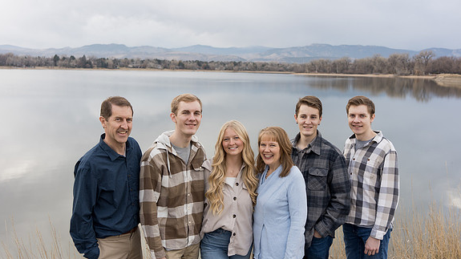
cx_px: 230
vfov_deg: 31.9
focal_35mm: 37
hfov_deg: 54.0
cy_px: 142
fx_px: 452
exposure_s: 1/200
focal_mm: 35
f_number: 4
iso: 200
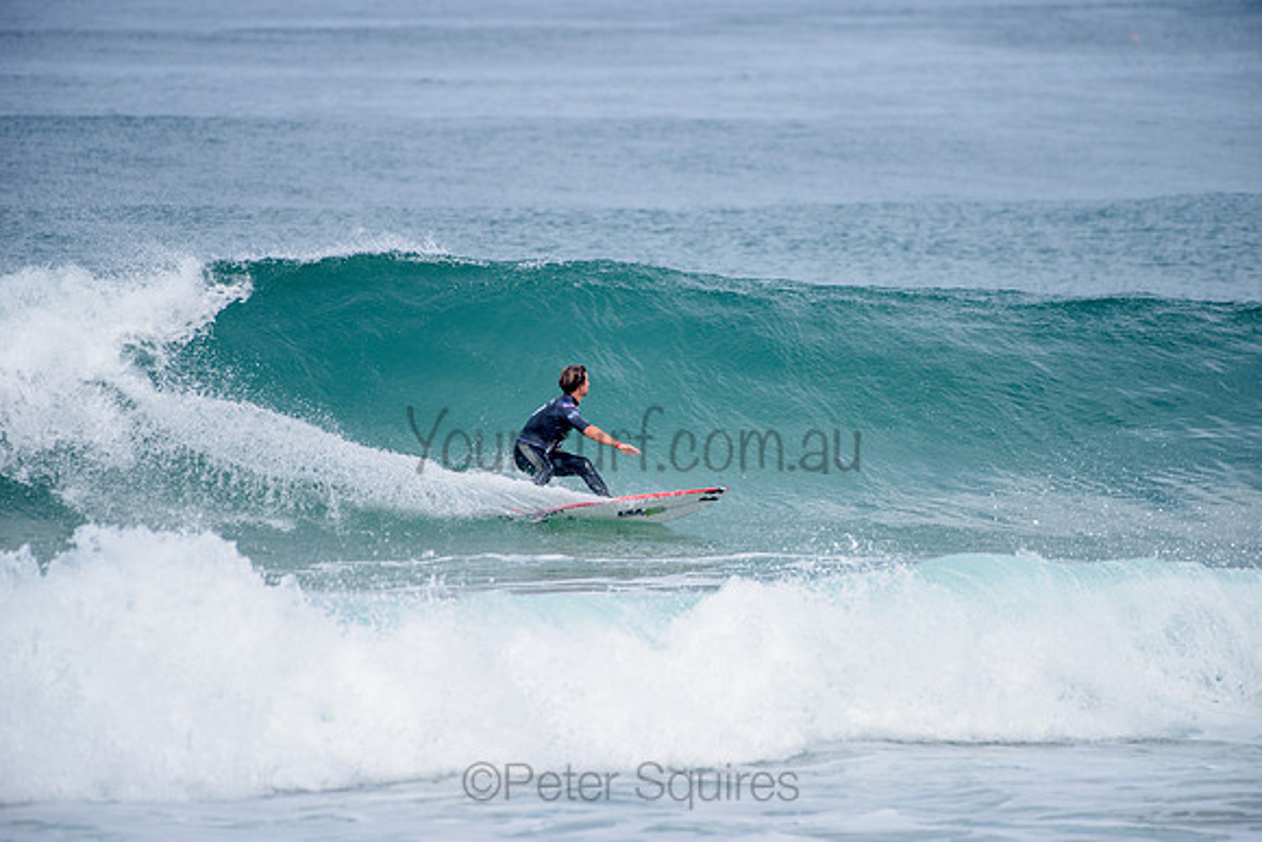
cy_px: 421
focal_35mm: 500
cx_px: 631
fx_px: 17531
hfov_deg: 4.1
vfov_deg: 2.8
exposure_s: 1/2000
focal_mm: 500
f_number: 5.6
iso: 220
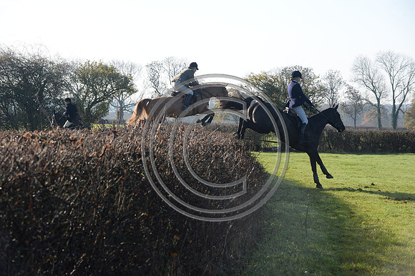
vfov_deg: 12.4
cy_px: 138
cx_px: 208
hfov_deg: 18.6
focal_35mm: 110
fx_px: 1267
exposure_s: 1/1250
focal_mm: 110
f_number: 7.1
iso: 1000
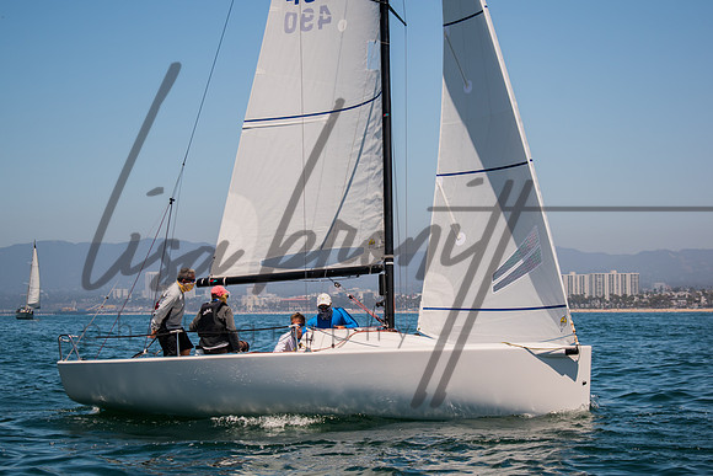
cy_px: 238
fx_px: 1716
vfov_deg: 15.8
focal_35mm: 87
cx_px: 356
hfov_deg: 23.5
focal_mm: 55
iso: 100
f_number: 5.6
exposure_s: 1/400
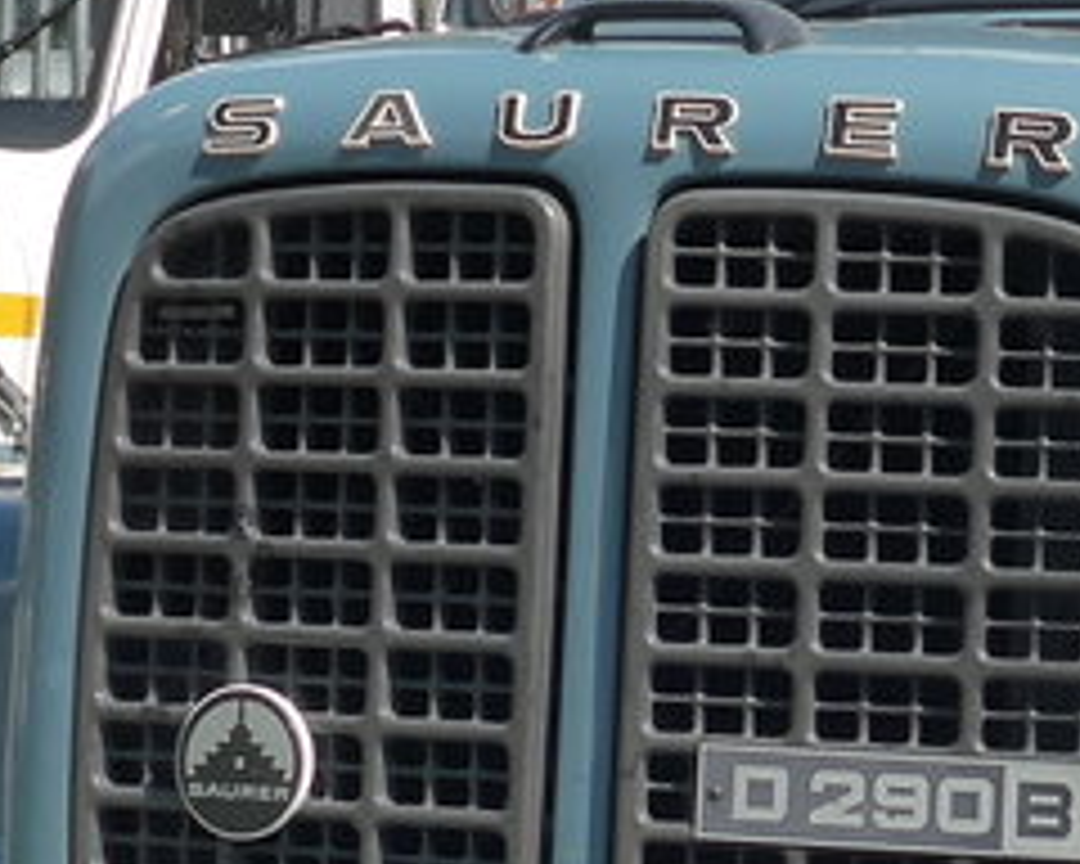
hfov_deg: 12.7
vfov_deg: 10.2
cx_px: 886
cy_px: 518
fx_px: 4827
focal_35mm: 151
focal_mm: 6.5
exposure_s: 1/800
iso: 160
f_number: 4
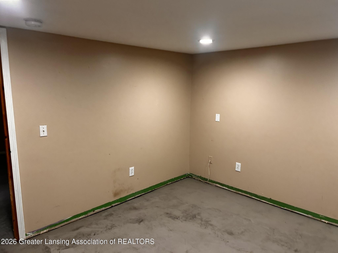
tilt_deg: -4.6
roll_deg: +0.1
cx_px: 169
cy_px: 126
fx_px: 254
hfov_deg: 67.3
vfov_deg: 53.1
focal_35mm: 26
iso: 100
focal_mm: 5.7
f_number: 1.5
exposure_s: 1/60
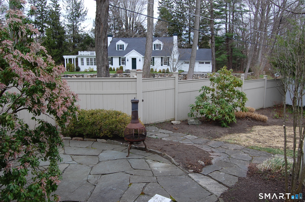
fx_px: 254
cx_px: 152
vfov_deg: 43.5
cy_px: 101
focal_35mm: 30
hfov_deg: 62.0
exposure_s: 1/160
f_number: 6.3
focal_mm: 20
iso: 200
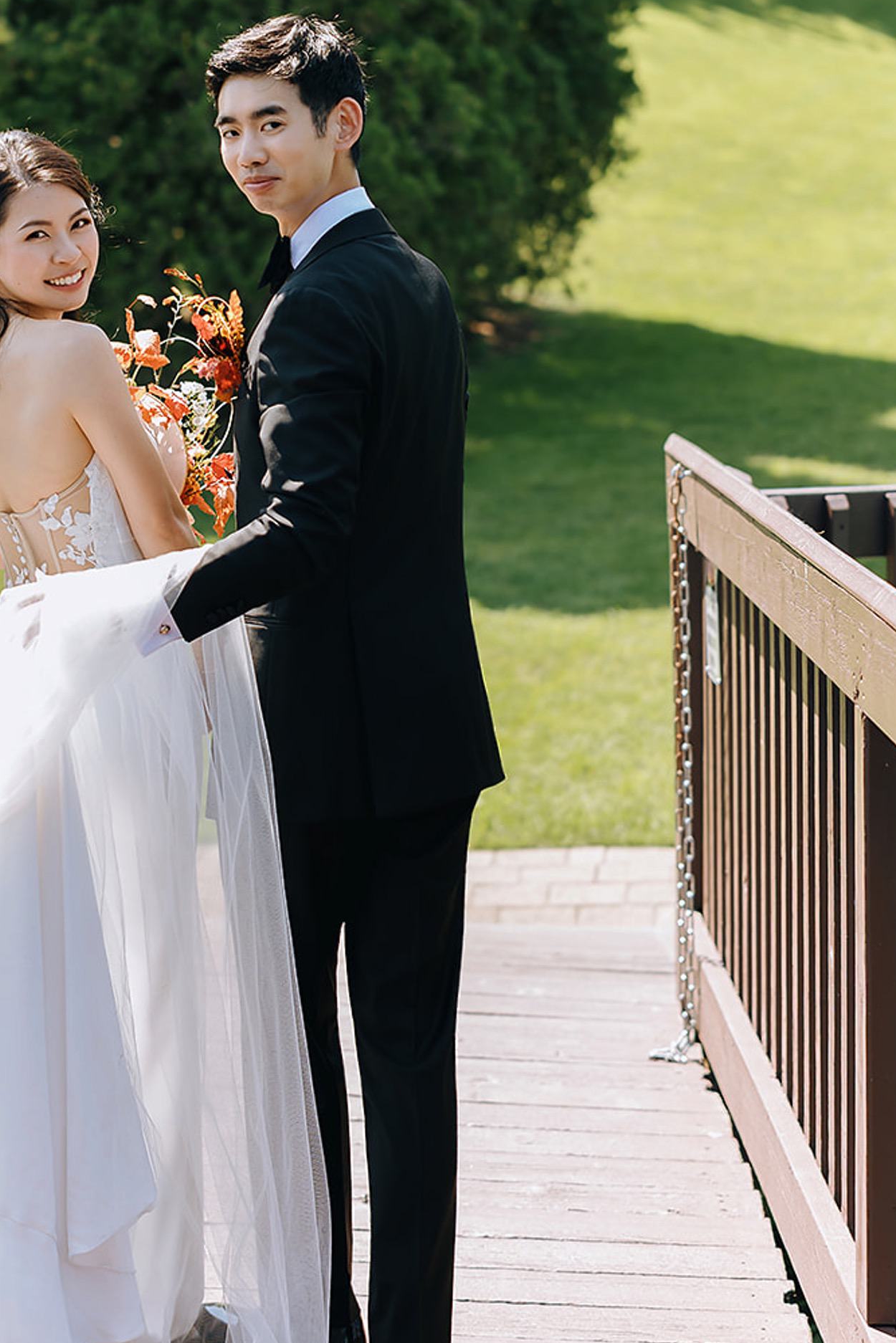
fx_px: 2985
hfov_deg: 17.0
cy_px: 438
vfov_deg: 25.2
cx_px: 211
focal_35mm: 80
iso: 100
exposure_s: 1/500
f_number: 2
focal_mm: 50
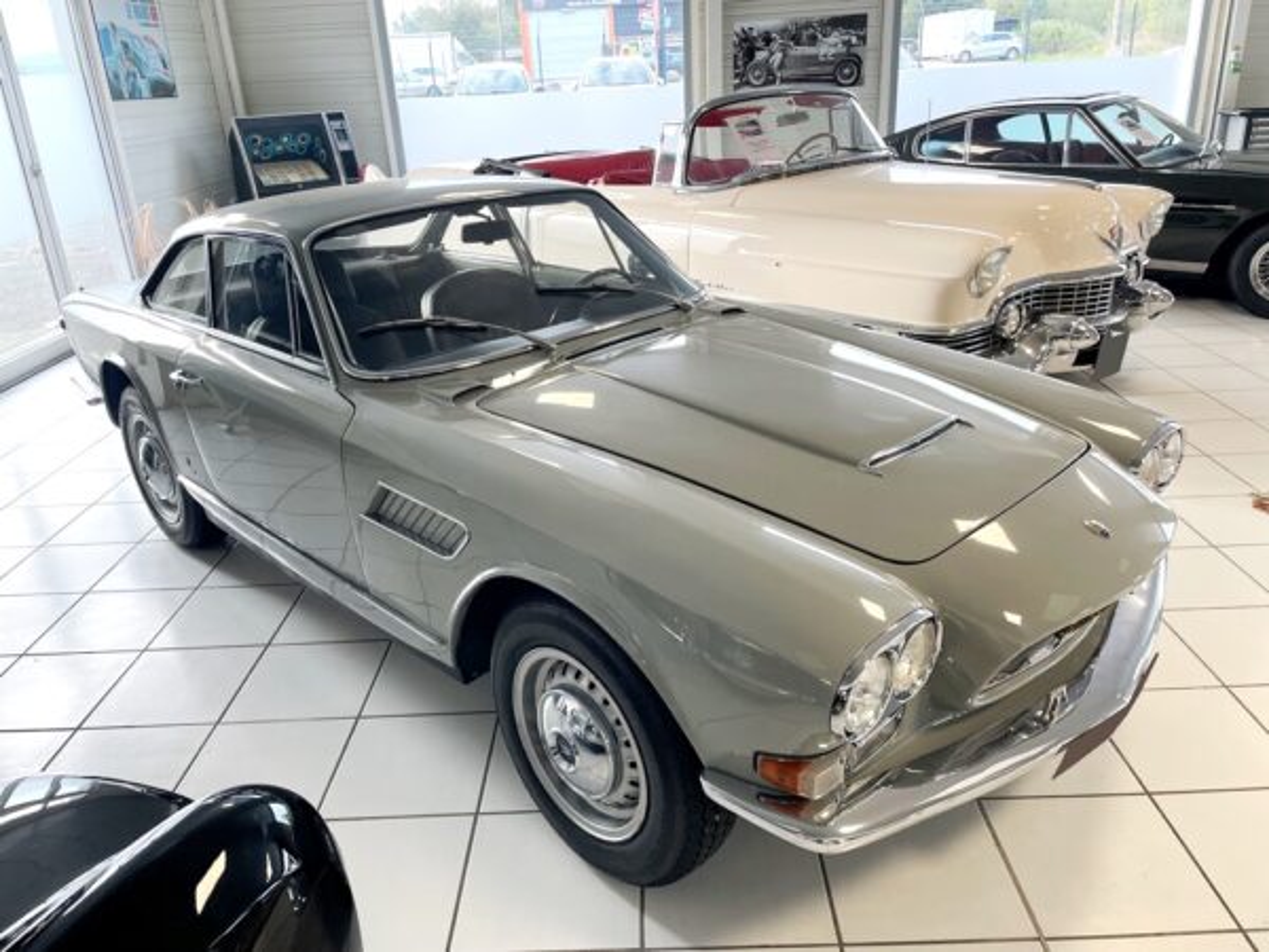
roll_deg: +3.7
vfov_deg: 53.1
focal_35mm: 26
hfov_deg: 67.3
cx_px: 634
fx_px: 953
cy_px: 476
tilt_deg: -22.2
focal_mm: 4.2
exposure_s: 1/100
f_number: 1.6
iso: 80
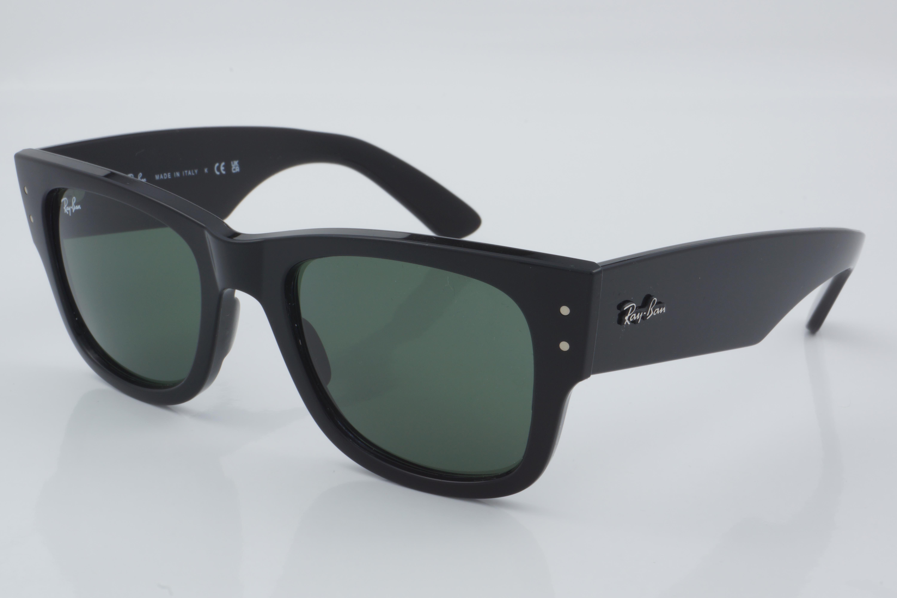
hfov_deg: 29.9
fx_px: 1682
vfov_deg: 20.2
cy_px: 299
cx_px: 448
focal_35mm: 68
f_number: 32
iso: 100
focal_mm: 45
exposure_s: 1/4
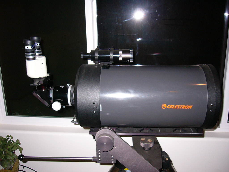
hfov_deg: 52.6
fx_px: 232
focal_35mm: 35
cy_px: 86
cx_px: 114
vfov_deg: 40.7
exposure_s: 1/60
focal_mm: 5.8
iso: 100
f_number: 2.8
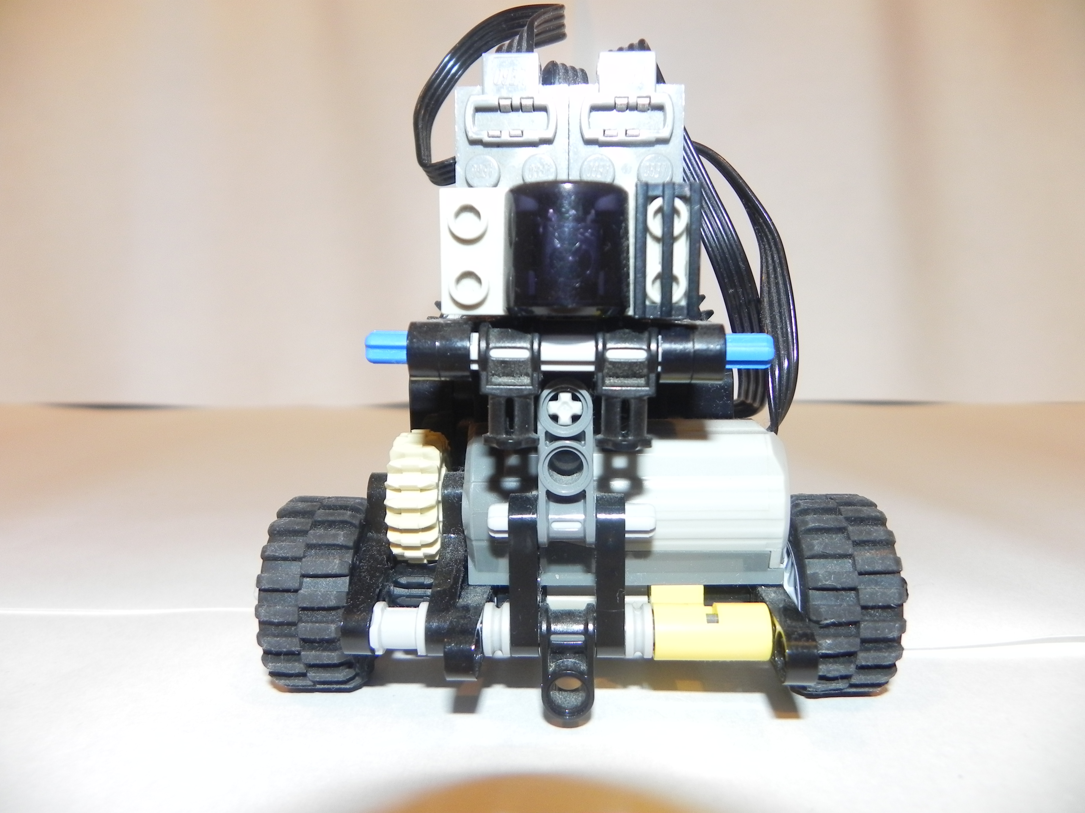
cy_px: 406
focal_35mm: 26
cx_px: 542
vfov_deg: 53.1
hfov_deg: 67.3
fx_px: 815
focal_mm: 4.6
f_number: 2.8
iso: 200
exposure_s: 1/30
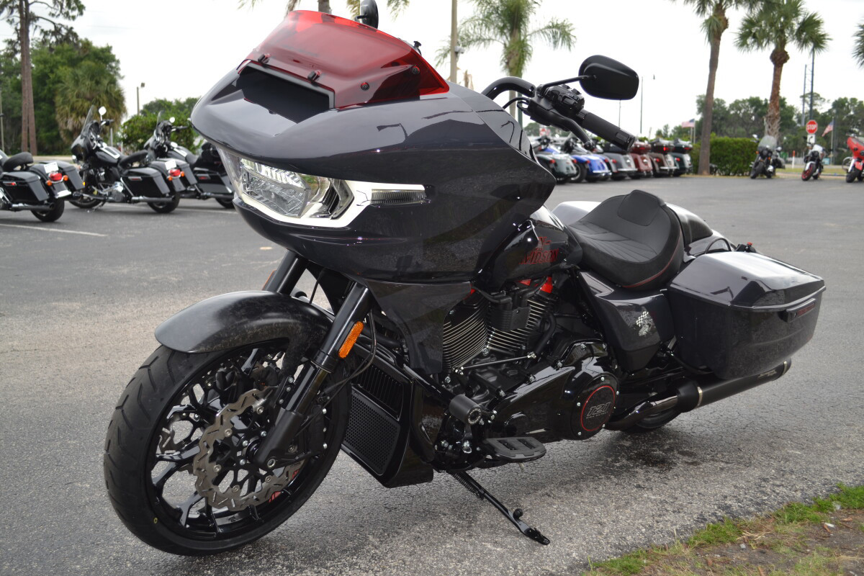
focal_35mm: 39
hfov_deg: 49.6
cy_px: 288
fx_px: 936
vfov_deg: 34.2
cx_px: 432
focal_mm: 26
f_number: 4.2
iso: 100
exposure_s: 1/125
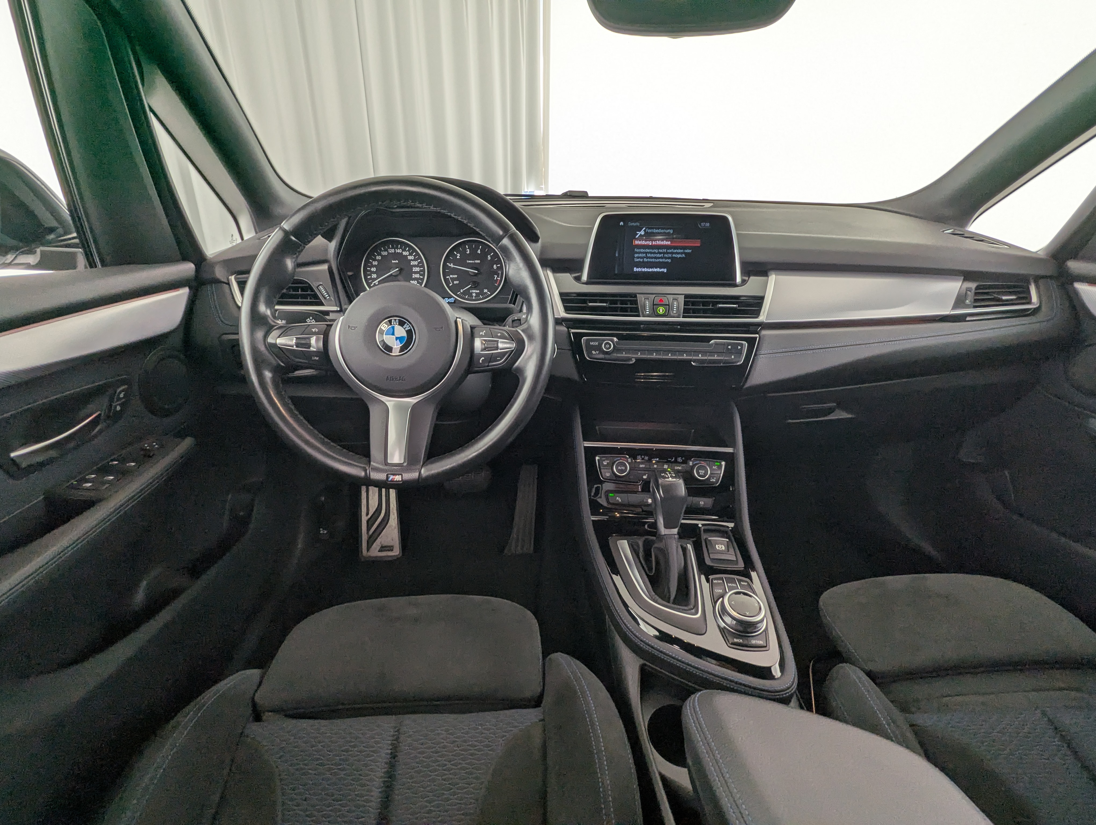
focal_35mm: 16
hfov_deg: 94.4
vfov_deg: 78.2
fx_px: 507
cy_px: 412
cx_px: 548
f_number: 2.2
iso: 77
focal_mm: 2.35
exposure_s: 1/83.4
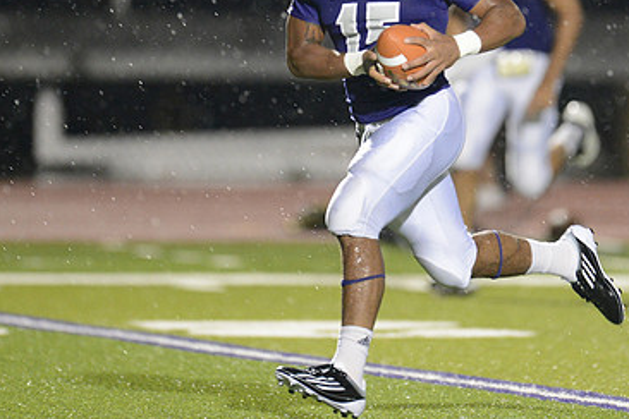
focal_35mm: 634
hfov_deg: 3.3
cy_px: 104
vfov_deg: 2.2
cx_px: 356
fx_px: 11077
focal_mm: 400
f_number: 2.8
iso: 5000
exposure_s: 1/1000
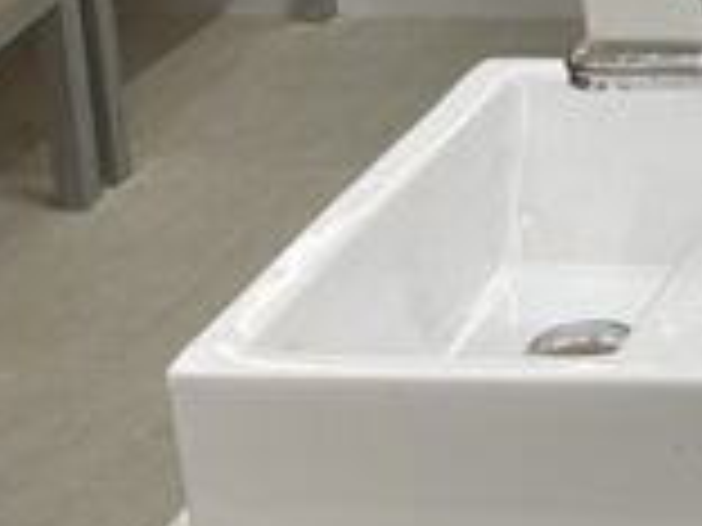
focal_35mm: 125
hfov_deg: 13.7
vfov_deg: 11.4
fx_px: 2535
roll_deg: -0.3
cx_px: 1346
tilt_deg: -14.6
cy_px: -234
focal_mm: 4.25
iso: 100
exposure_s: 1/50
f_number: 1.8
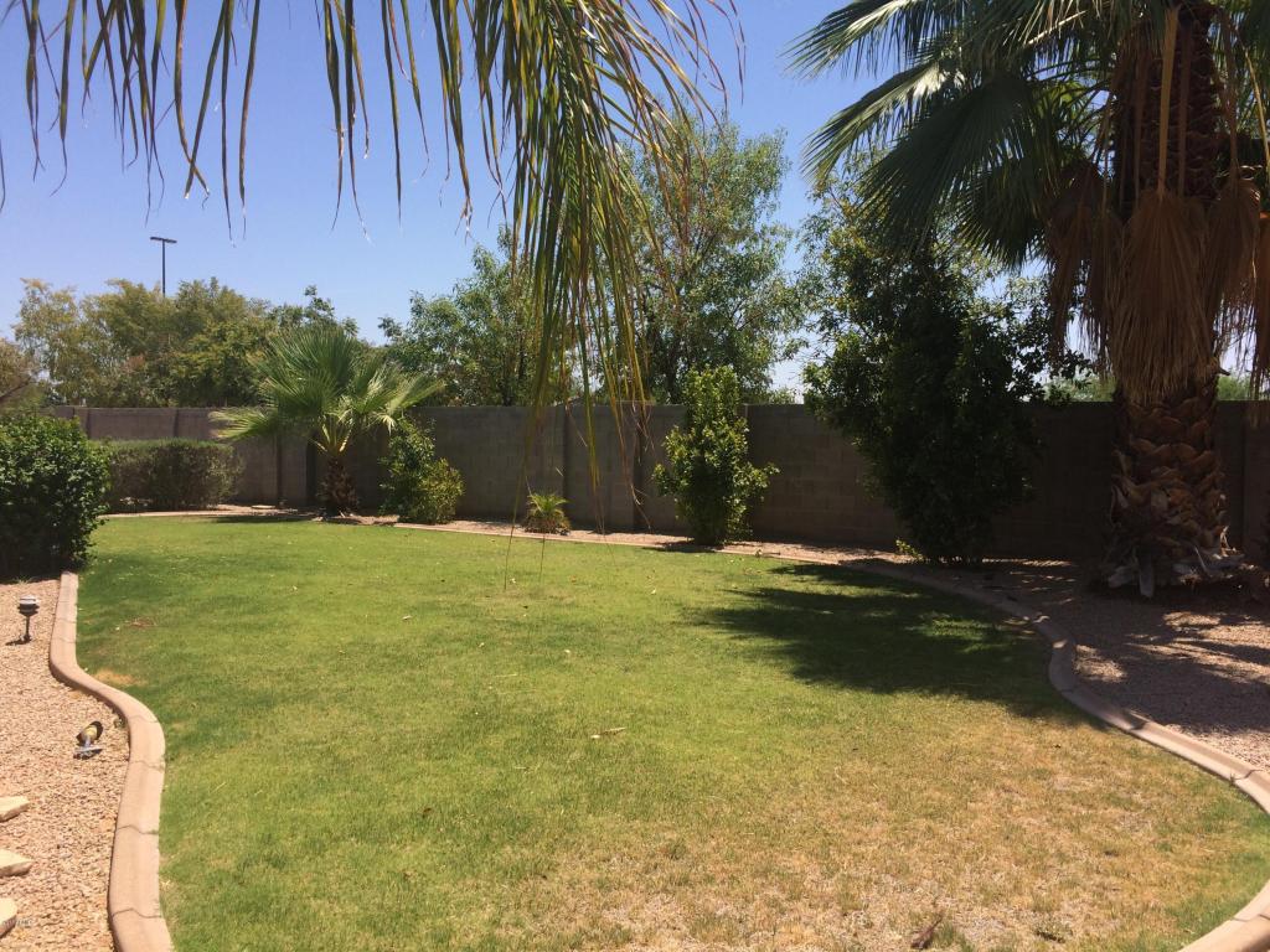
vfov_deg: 48.2
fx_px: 1064
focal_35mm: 29
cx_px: 635
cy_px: 476
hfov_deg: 61.7
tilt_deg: -3.8
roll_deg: +0.4
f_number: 2.2
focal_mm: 4.15
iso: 32
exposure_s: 1/1953
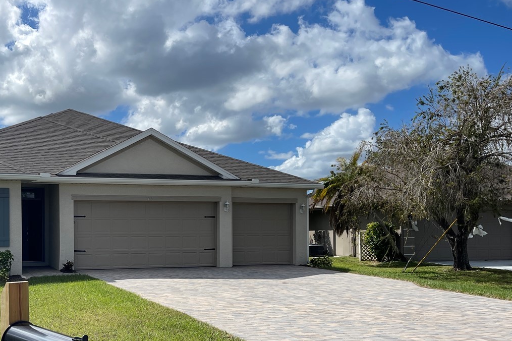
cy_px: 225
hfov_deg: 45.9
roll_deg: +0.3
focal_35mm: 41
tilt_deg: +0.6
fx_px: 583
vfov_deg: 32.4
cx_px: 134
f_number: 1.6
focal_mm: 5.1
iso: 32
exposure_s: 1/6579
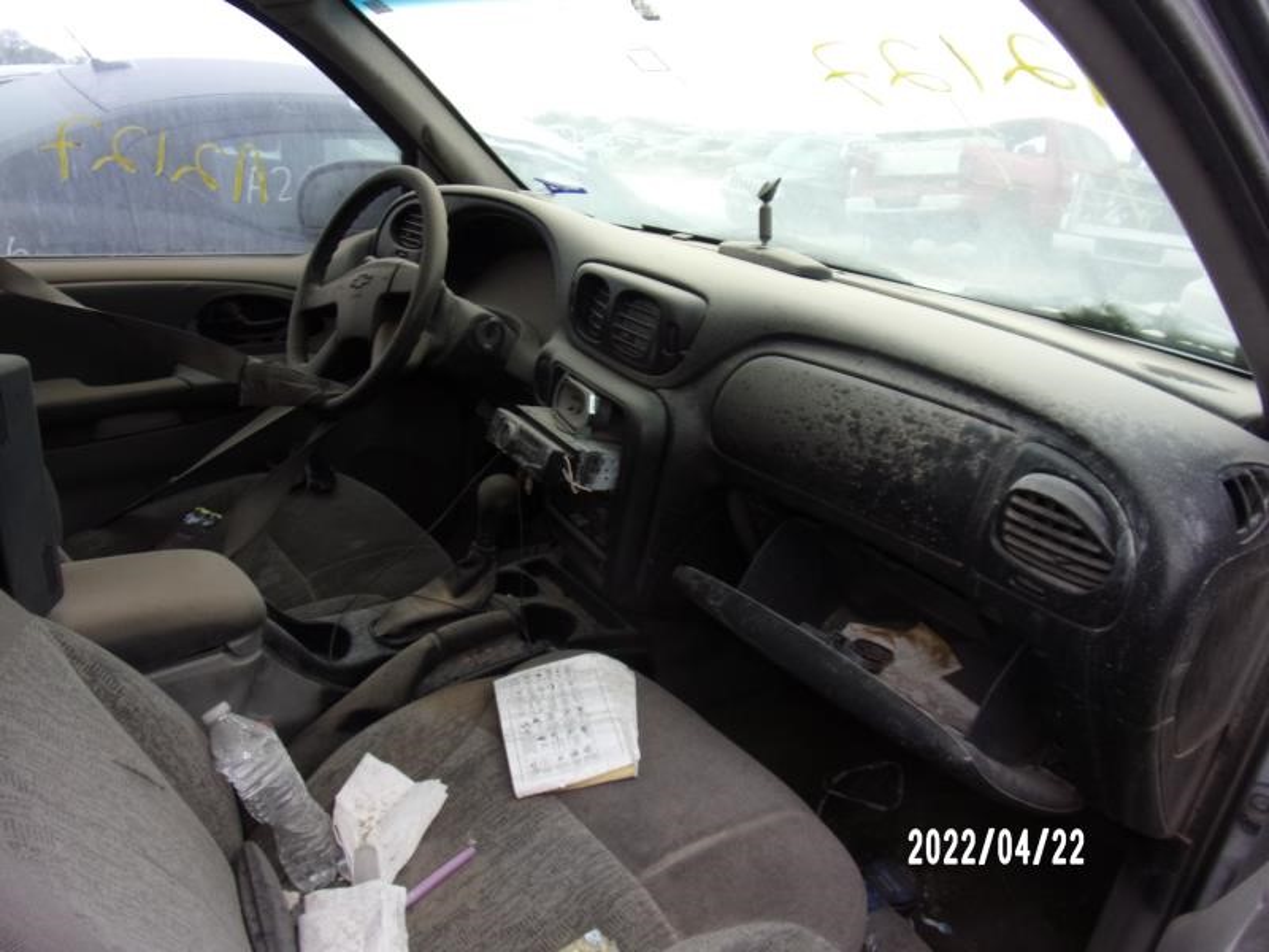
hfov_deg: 71.6
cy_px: 476
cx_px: 634
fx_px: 880
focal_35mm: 24
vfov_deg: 56.8
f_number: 3.3
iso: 80
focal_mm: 4.3
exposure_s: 1/34
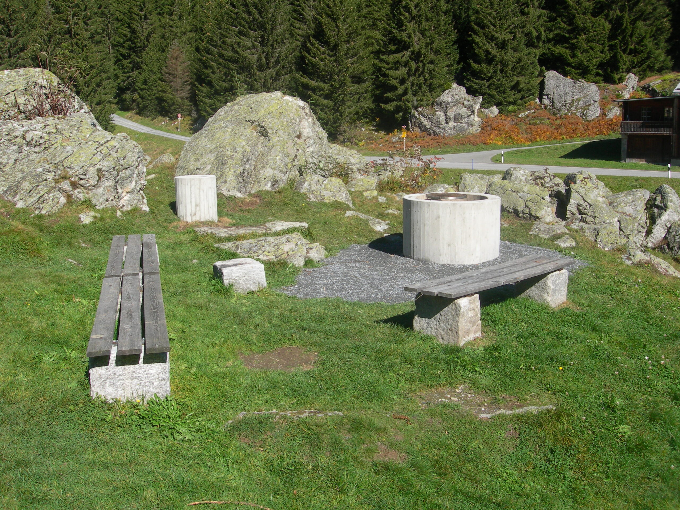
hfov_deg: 49.0
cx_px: 340
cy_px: 255
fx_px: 746
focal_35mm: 38
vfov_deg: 37.7
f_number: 4.8
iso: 50
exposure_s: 1/422
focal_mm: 7.8
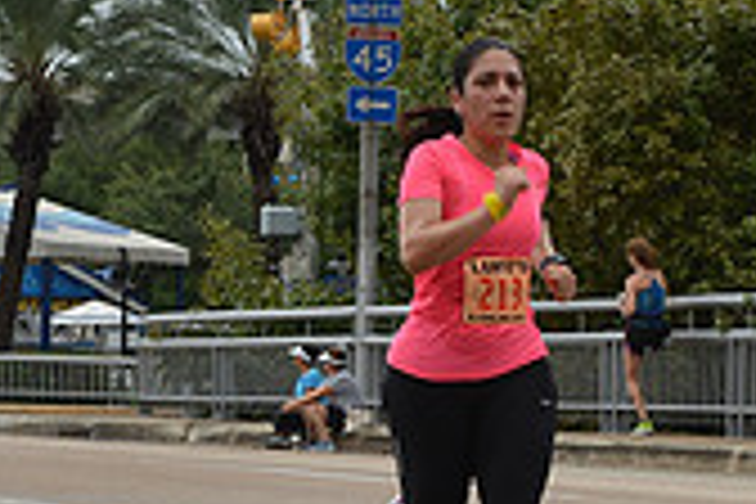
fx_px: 3192
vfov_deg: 9.0
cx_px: 356
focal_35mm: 152
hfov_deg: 13.5
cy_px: 245
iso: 140
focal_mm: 44
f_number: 5.6
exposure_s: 1/160
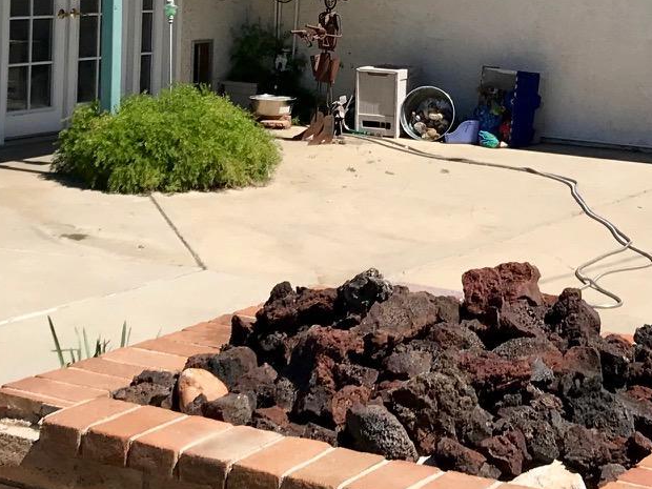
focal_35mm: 91
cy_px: -8
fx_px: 1714
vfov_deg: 15.9
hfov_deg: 21.5
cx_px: 276
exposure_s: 1/3300
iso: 20
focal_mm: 3.99
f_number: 1.8
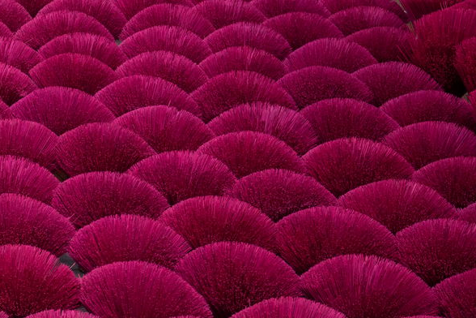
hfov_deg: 15.1
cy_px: 474
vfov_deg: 10.7
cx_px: -274
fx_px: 1639
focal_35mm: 124
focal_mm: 38
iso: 250
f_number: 4.5
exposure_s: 1/1250
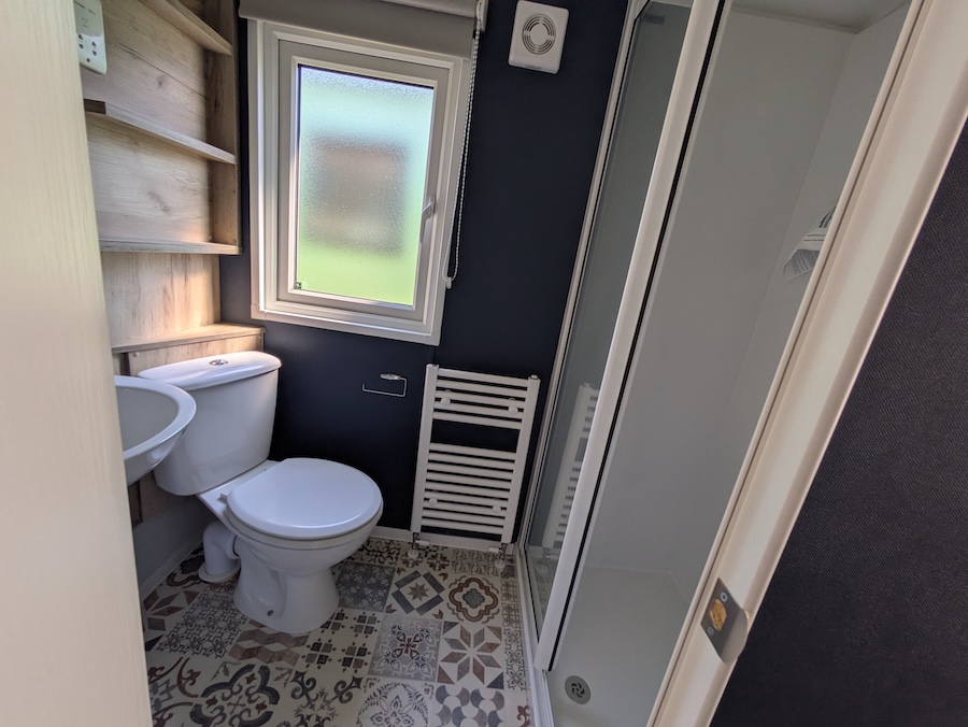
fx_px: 392
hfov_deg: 102.0
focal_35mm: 14
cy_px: 364
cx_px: 484
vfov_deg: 85.7
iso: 79
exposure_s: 1/100
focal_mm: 1.83
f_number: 2.2
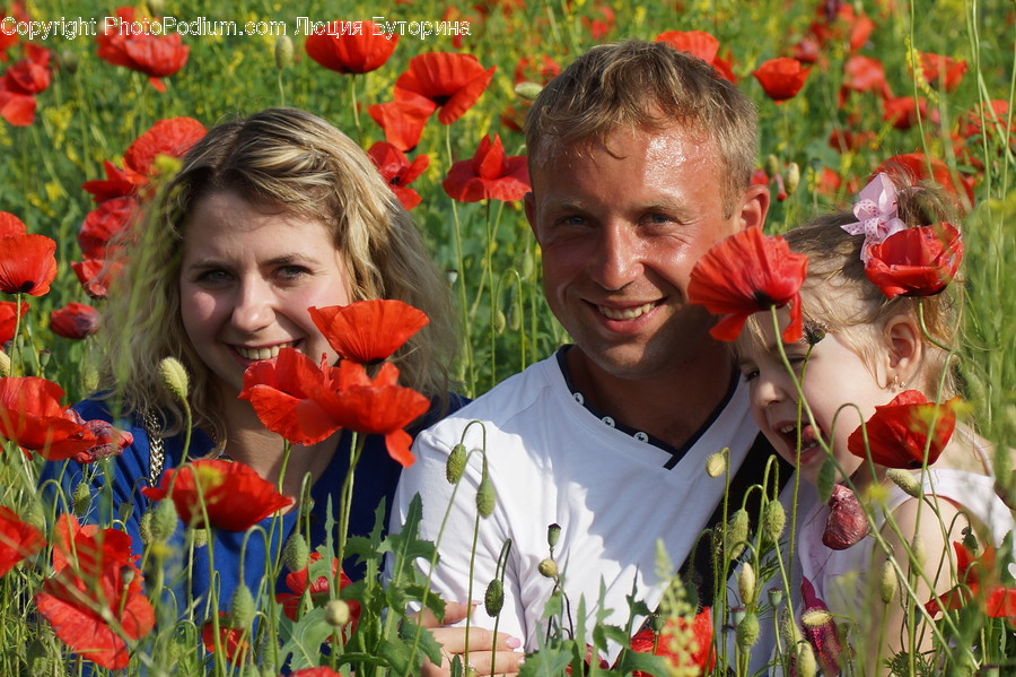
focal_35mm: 270
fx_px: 7615
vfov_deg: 5.1
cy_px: 338
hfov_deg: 7.6
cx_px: 508
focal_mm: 90
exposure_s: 1/500
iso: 100
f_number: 7.1
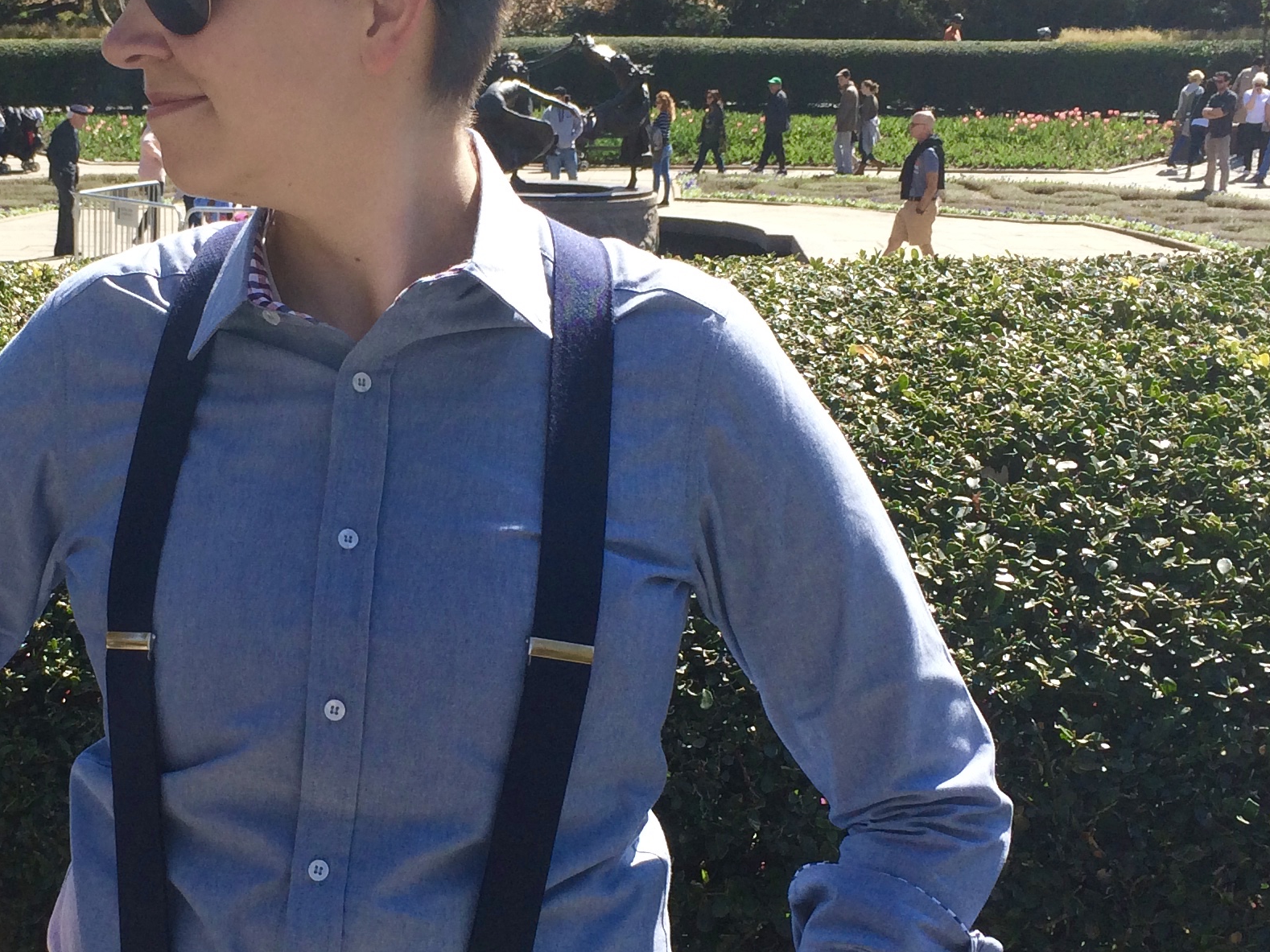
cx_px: 357
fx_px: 2201
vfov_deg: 24.4
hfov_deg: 31.7
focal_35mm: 60
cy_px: 514
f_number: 2.2
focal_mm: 4.15
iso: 32
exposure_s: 1/1172
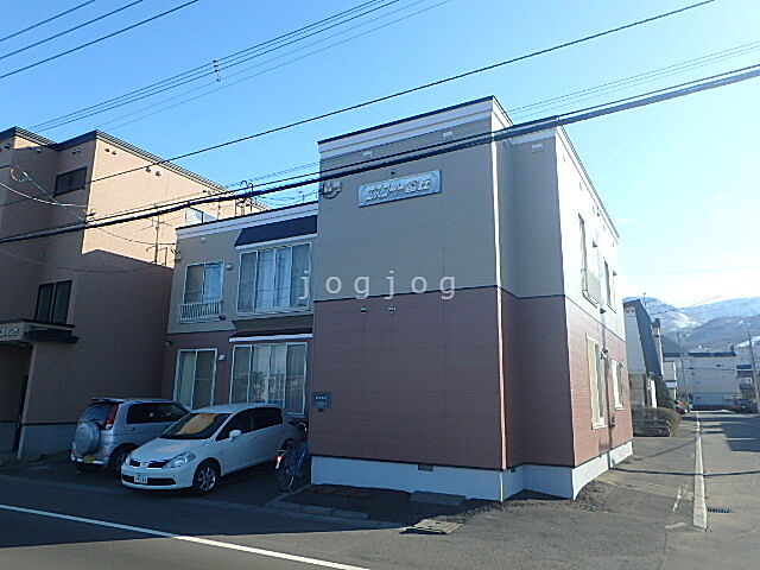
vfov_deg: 54.9
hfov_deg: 69.4
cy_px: 285
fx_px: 549
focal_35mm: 25
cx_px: 380
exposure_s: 1/640
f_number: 4.1
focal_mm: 4.5
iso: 125
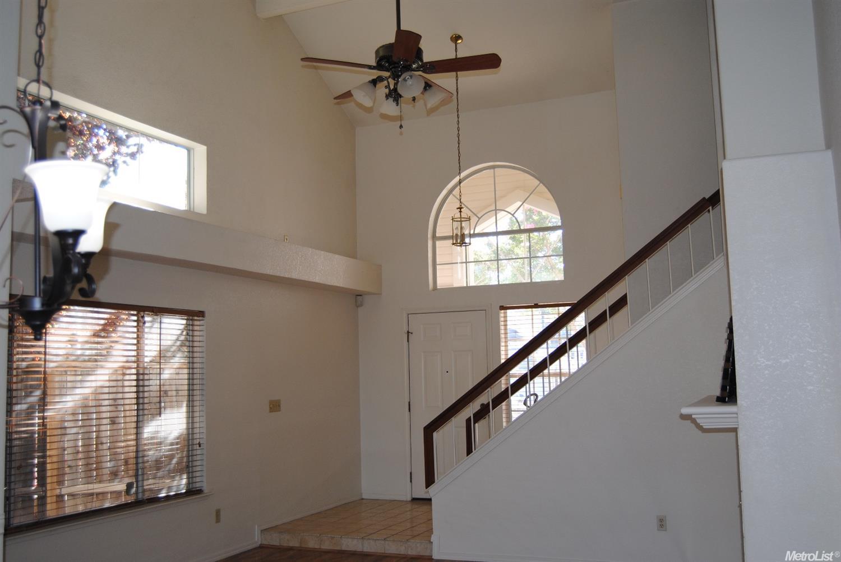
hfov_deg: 53.1
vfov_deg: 36.9
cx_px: 420
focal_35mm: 36
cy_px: 281
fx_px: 842
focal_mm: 24
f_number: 3.8
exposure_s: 1/80
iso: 200
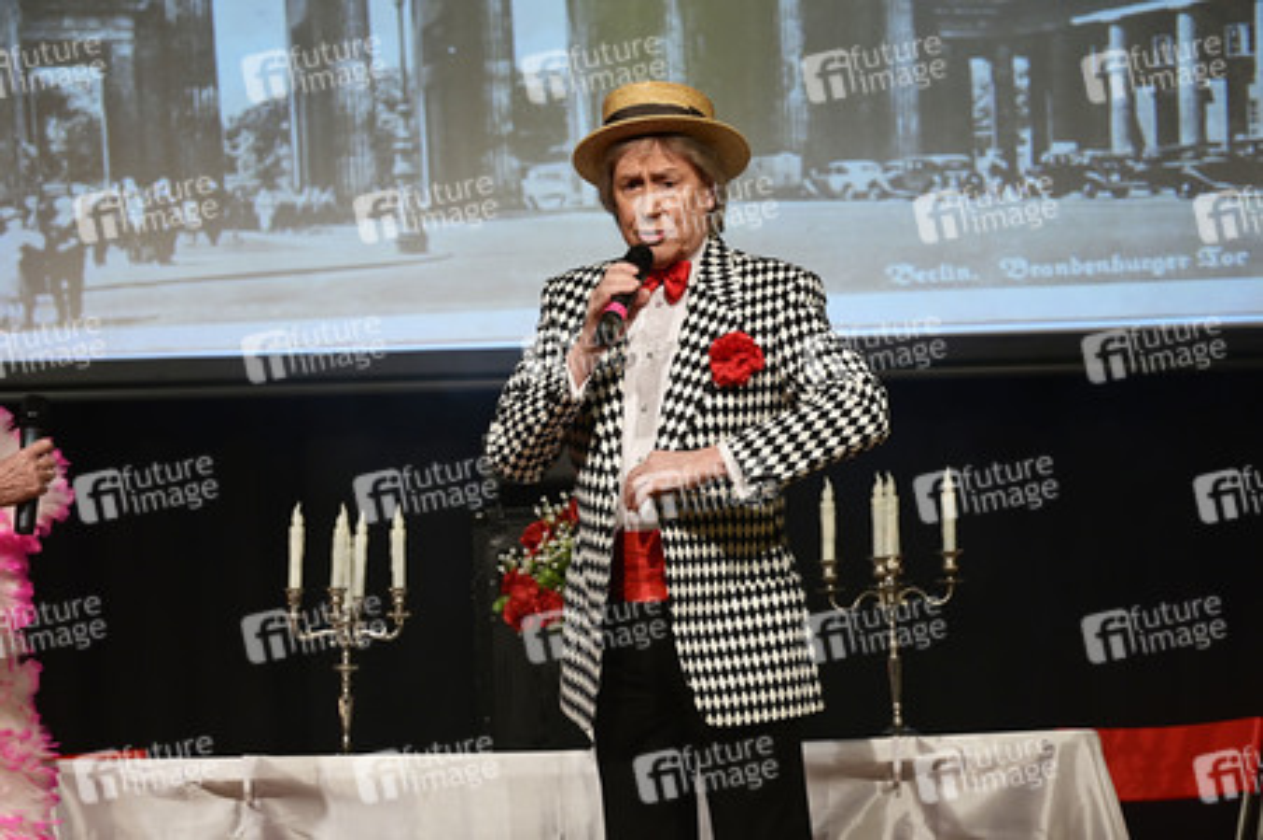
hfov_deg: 10.3
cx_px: 632
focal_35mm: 200
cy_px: 420
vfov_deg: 6.9
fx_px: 7011
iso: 1000
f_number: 3.5
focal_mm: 200
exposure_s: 1/320
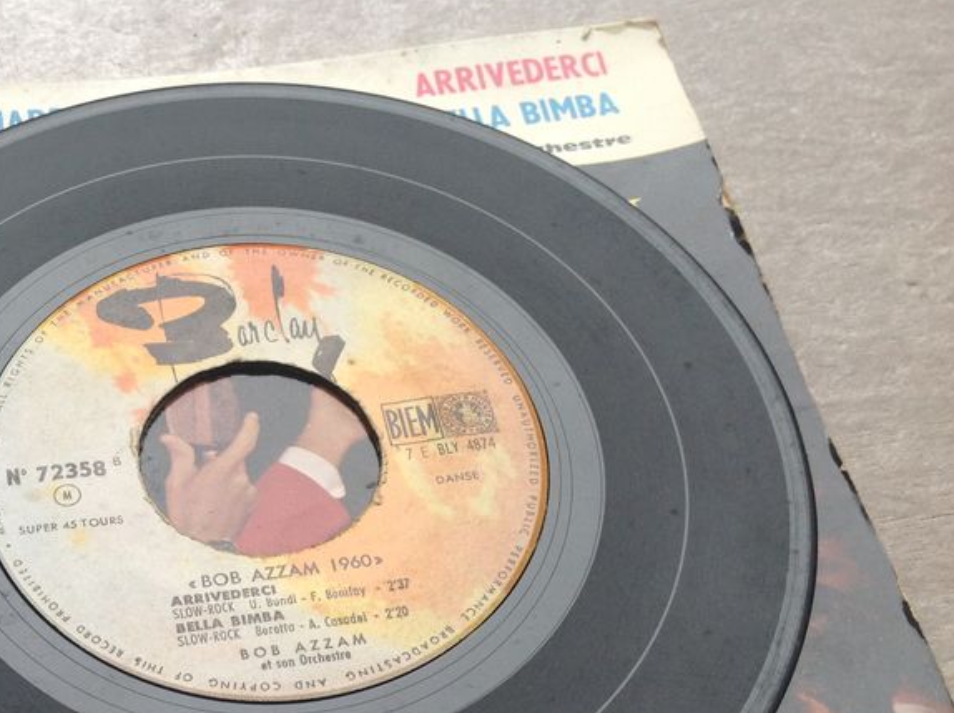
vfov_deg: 23.5
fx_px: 1679
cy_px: 604
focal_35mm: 61
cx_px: 198
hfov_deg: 31.0
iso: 50
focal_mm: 4.28
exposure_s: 1/30
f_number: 2.4
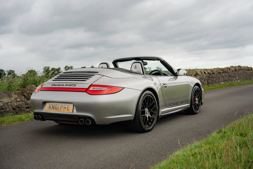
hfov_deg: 43.6
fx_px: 316
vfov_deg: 29.9
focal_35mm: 45
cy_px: 84
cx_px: 126
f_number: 2.8
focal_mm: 45
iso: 100
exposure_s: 1/250
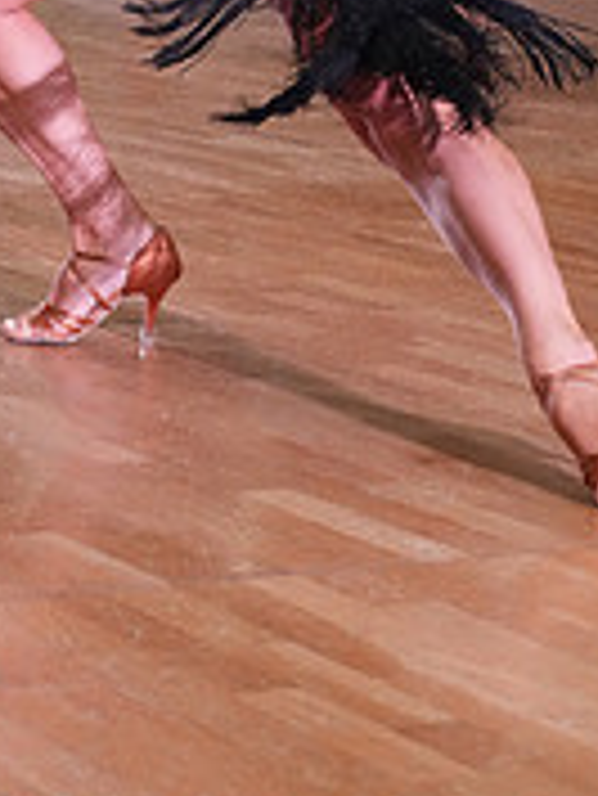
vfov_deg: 14.8
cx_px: -200
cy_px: -315
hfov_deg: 11.4
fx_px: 2899
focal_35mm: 126
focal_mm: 40
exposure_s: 1/320
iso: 5000
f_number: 5.6
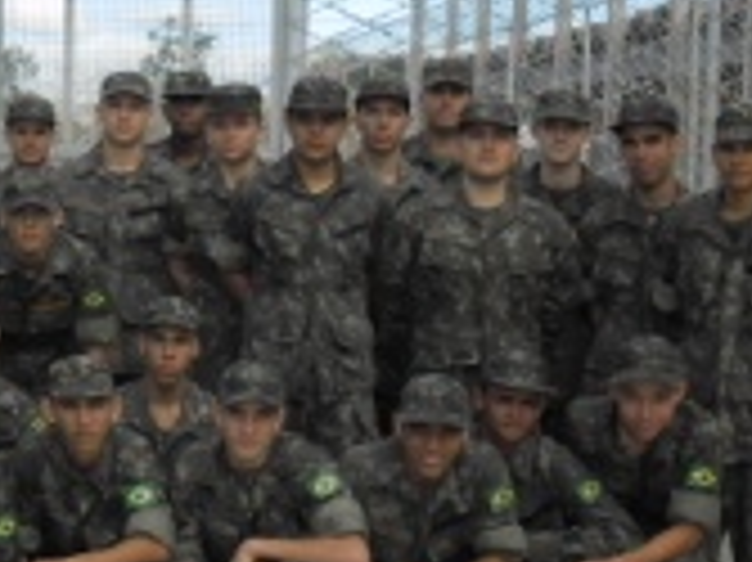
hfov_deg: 22.2
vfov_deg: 17.1
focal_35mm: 86
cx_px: 68
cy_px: 274
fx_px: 1867
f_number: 3.7
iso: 80
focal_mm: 5.7
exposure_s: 1/534
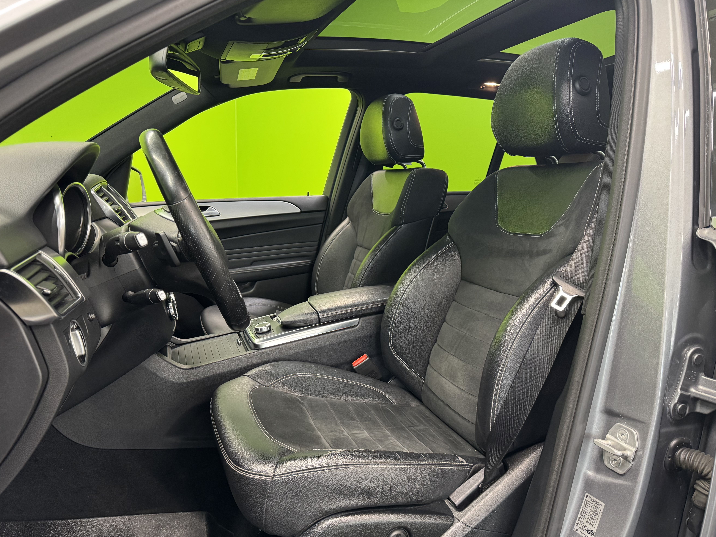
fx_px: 538
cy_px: 290
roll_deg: -1.3
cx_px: 354
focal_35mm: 26
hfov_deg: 67.3
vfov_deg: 53.0
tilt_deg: -9.7
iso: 320
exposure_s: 1/50
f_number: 1.78
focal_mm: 6.76
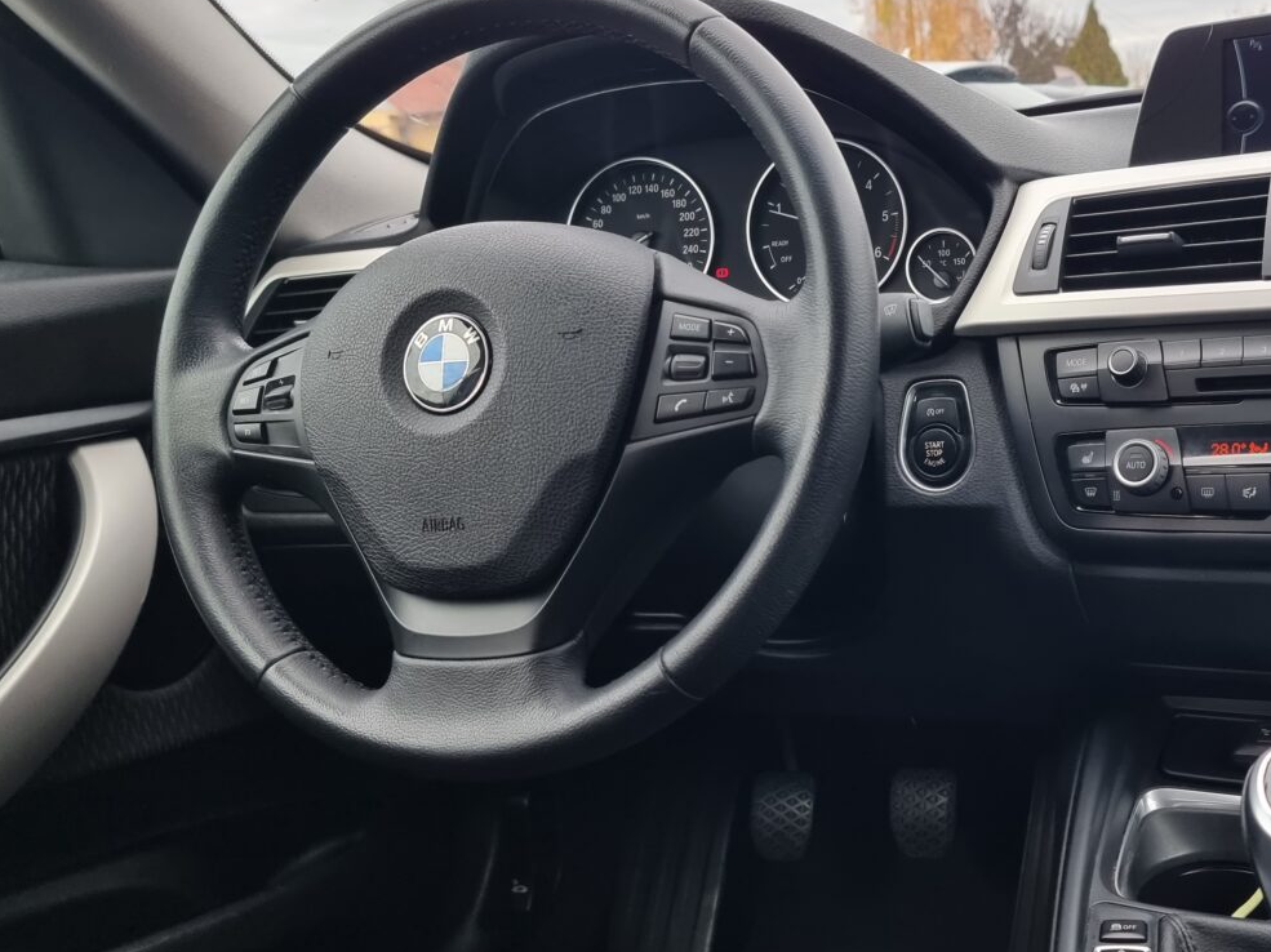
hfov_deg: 46.1
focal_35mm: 39
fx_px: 1431
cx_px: 965
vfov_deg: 36.8
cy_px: 471
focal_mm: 6.7
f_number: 1.8
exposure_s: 1/120
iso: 64
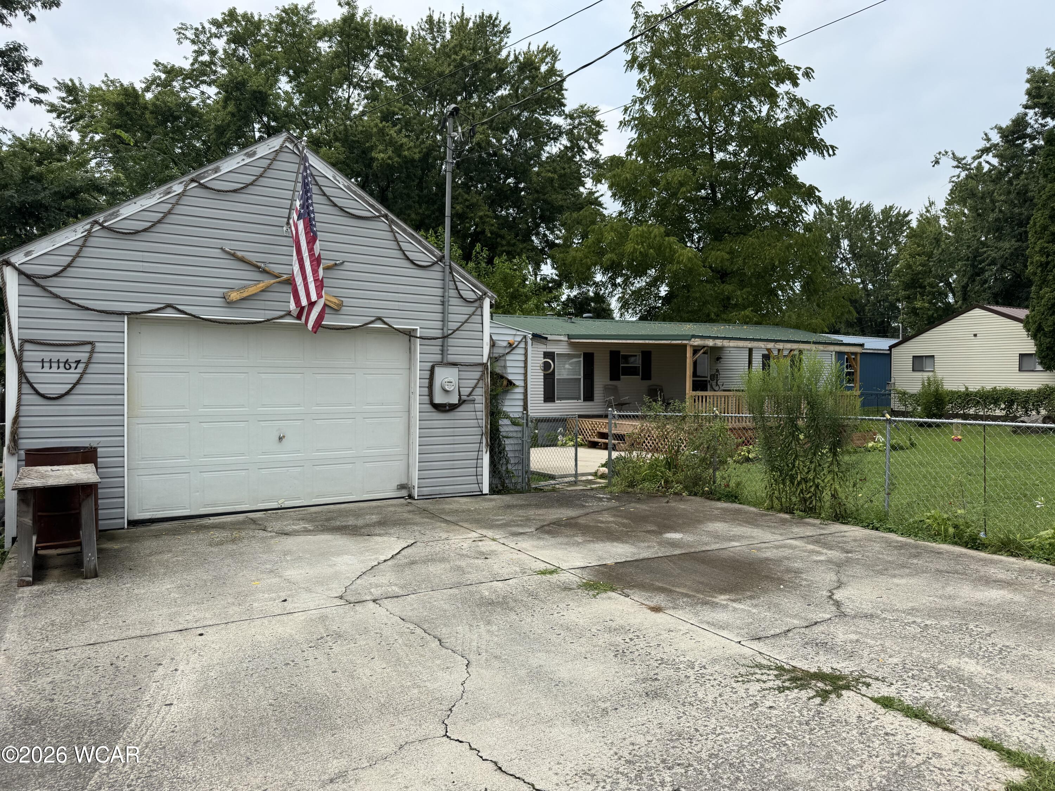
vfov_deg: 56.8
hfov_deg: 71.6
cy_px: 396
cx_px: 528
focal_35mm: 24
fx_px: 731
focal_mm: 6.76
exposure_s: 1/3802
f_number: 1.78
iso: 80
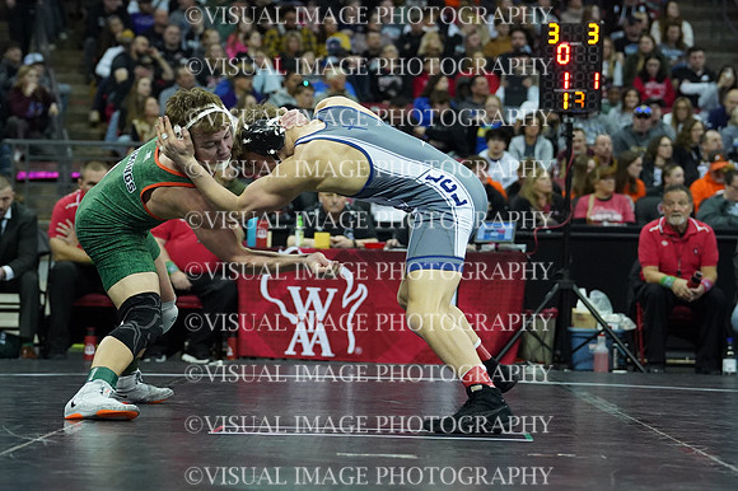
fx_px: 2151
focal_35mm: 105
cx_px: 369
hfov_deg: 19.5
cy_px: 246
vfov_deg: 13.0
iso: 6400
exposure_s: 1/1250
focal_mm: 70
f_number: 2.8
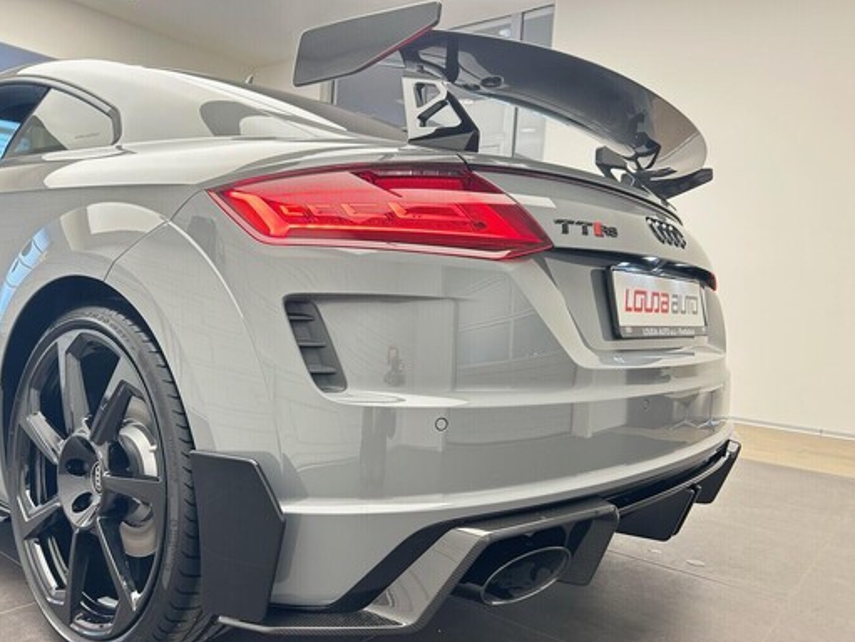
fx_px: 692
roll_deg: -3.1
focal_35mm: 28
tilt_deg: -4.5
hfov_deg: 63.4
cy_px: 344
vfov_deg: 49.8
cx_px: 402
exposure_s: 1/100
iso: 80
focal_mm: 5.7
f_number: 1.5
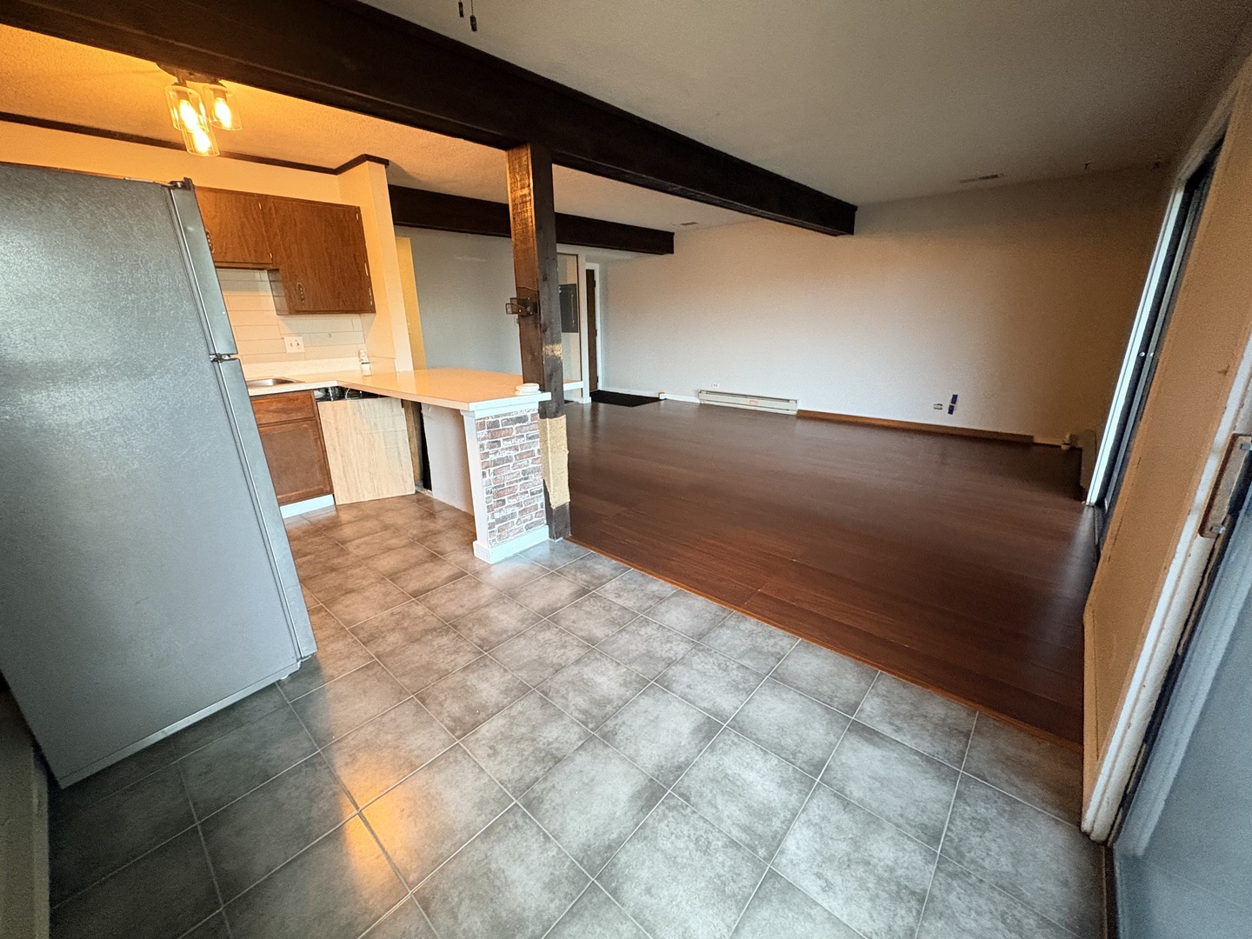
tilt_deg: -17.2
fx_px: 506
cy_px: 470
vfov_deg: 85.7
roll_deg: +1.5
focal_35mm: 14
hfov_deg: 102.1
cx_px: 626
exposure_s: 1/40
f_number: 2.2
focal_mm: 2.22
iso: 640
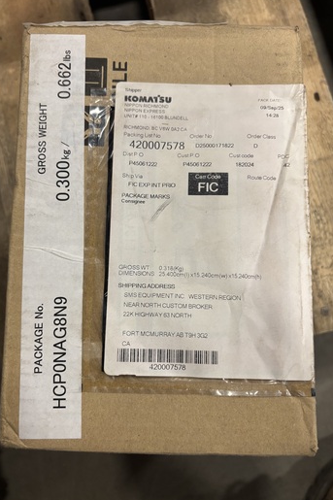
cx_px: 156
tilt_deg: -81.9
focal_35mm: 28
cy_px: 245
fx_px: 389
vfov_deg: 65.5
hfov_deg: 46.3
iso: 250
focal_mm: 5.96
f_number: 1.6
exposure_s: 1/60
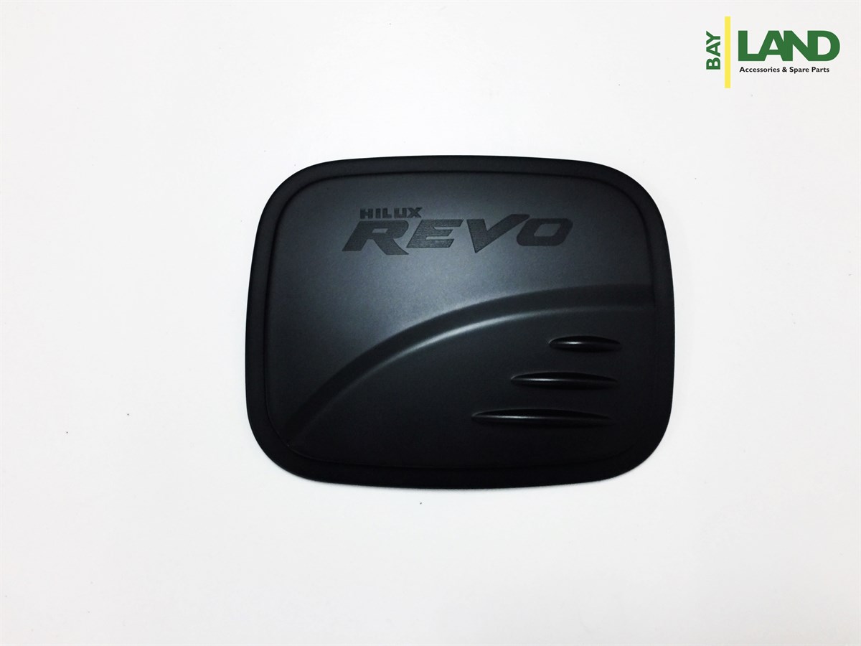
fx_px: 721
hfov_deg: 61.7
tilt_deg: -80.7
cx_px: 430
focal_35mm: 29
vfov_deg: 48.2
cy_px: 323
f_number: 2.2
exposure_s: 1/17
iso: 80
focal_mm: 4.15
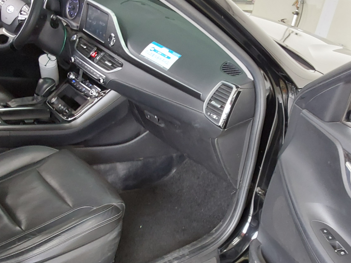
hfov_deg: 45.5
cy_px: 162
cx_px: 215
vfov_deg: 35.0
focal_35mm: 41
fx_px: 416
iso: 160
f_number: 1.9
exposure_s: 1/60
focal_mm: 2.91
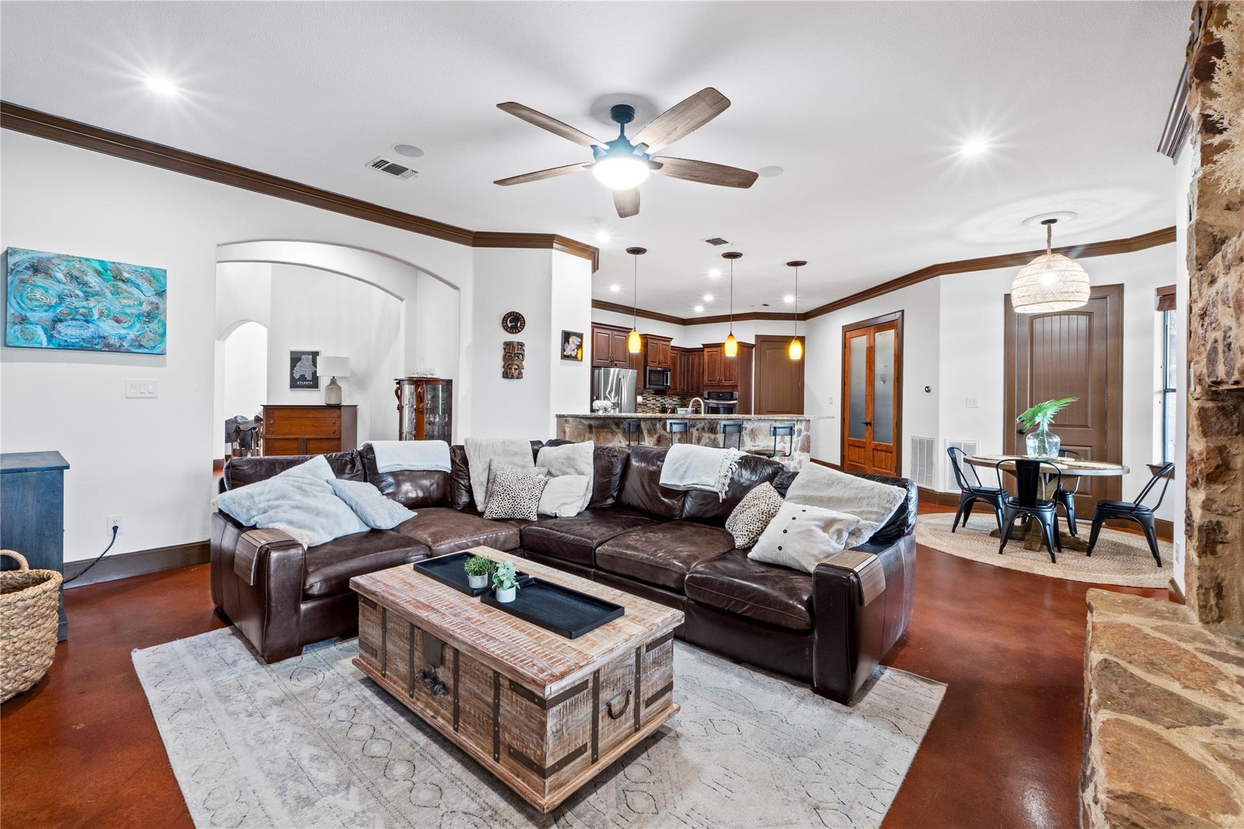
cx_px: 622
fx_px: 518
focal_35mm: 15
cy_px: 414
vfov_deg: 77.3
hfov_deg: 100.4
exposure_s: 8
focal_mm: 10
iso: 250
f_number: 11
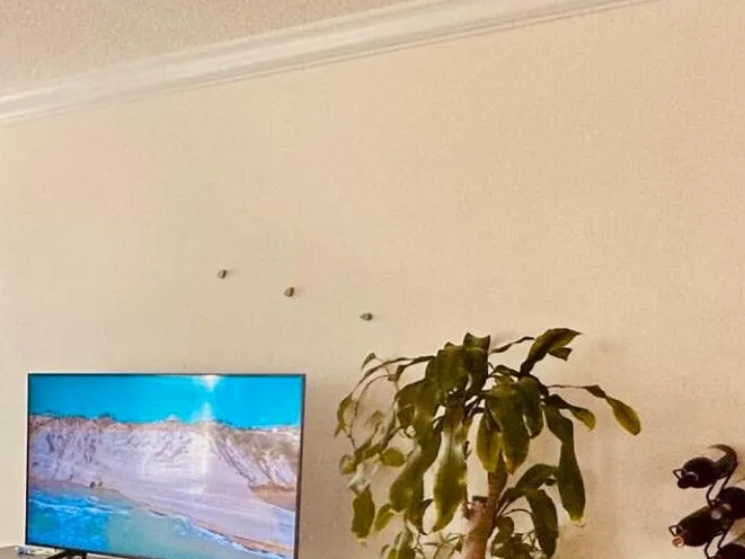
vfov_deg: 23.2
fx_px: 1313
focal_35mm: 61
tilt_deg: -8.0
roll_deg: -0.3
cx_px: -134
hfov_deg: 28.0
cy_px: 535
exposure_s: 1/100
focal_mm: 2.22
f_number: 2.2
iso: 100
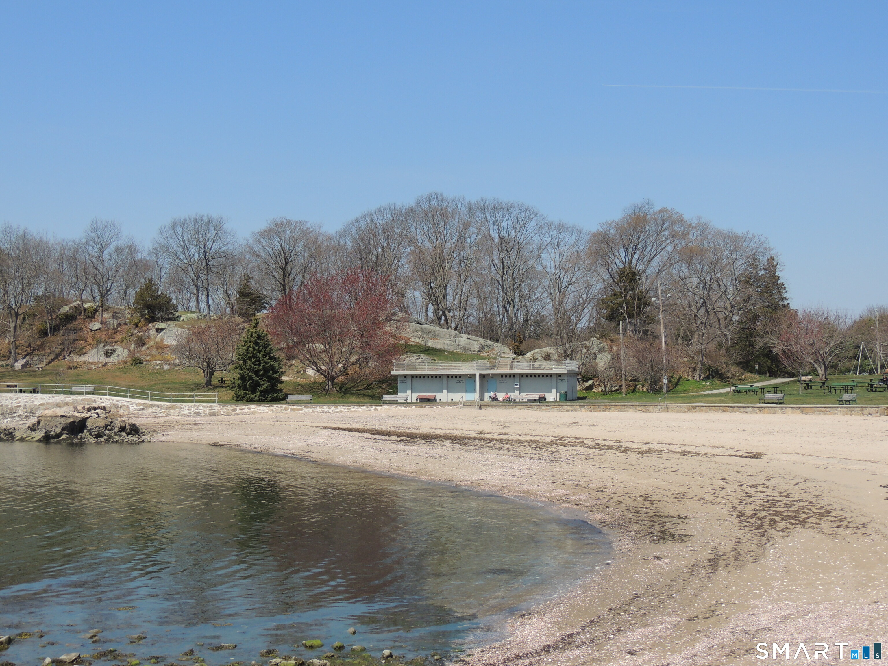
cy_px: 333
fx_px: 1206
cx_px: 444
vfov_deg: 30.9
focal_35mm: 47
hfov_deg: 40.4
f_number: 3.5
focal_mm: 8.3
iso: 100
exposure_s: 1/1250
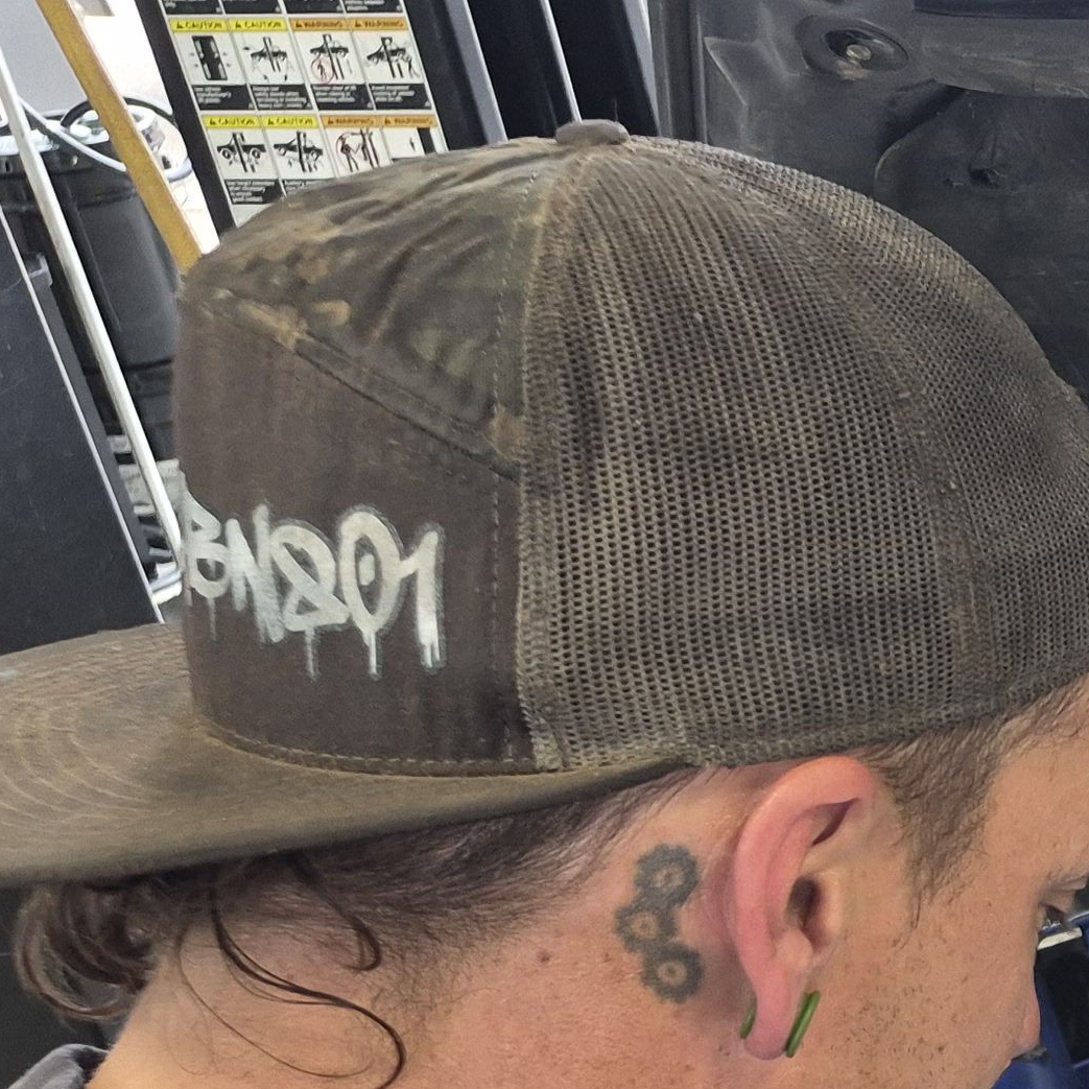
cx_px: 1781
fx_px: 2776
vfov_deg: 21.1
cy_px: 1183
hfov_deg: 18.7
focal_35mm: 78
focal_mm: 5.4
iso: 160
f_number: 1.8
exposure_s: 1/180
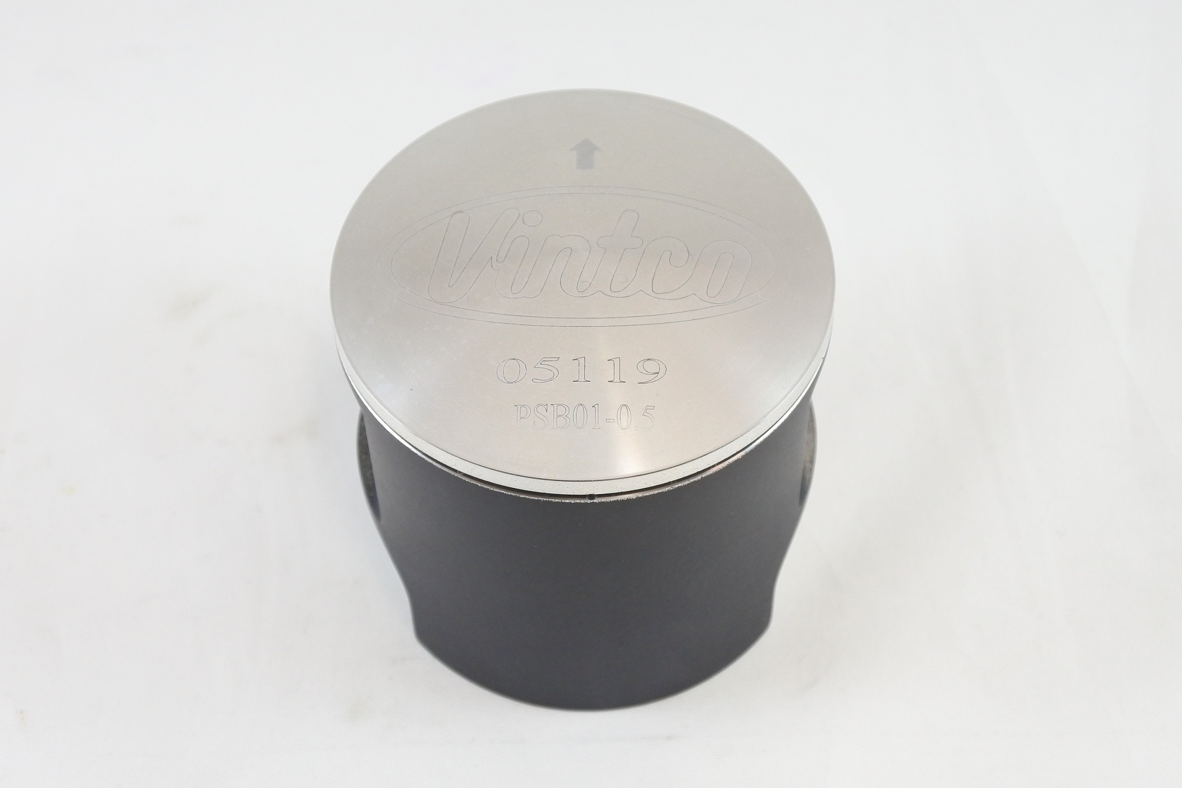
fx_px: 1510
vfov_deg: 29.2
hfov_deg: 42.7
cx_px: 591
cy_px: 394
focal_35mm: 46
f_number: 4.5
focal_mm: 17.2
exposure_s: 1/125
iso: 640
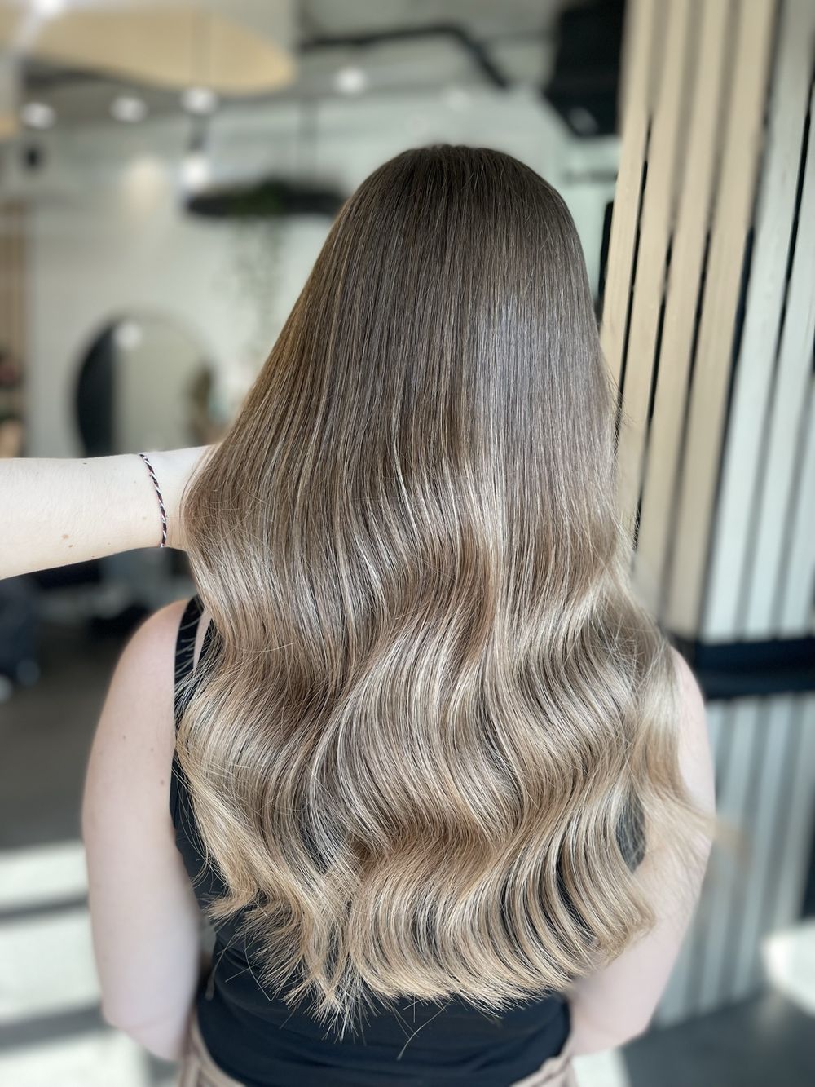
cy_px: 544
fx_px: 816
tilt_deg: -9.1
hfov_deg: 53.1
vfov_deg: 67.3
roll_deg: -3.7
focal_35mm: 26
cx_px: 408
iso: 50
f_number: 1.6
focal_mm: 5.1
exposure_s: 1/121
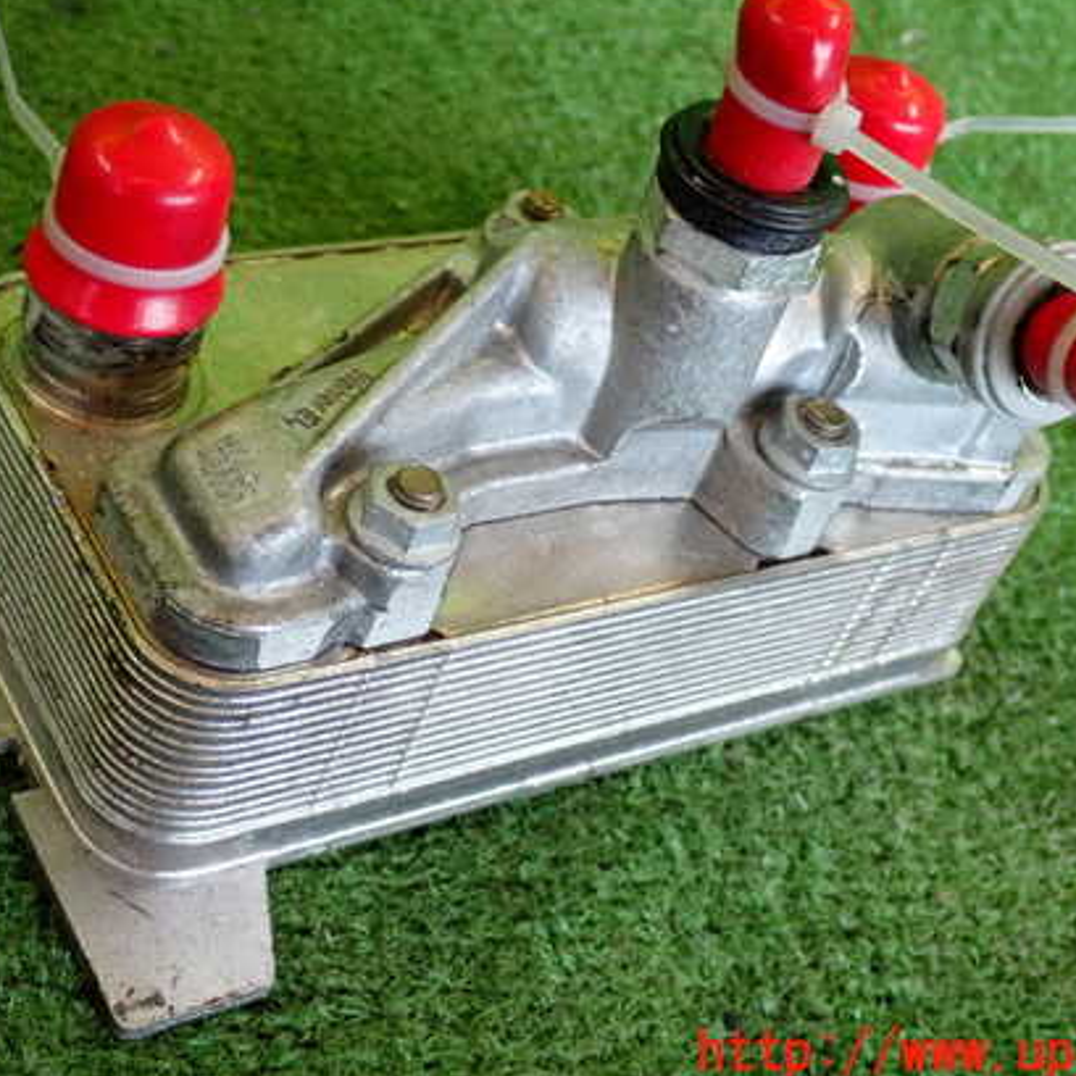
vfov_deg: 28.1
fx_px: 2145
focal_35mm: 61
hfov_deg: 28.2
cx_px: 502
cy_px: 495
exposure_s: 1/125
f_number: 3.1
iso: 800
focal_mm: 8.4
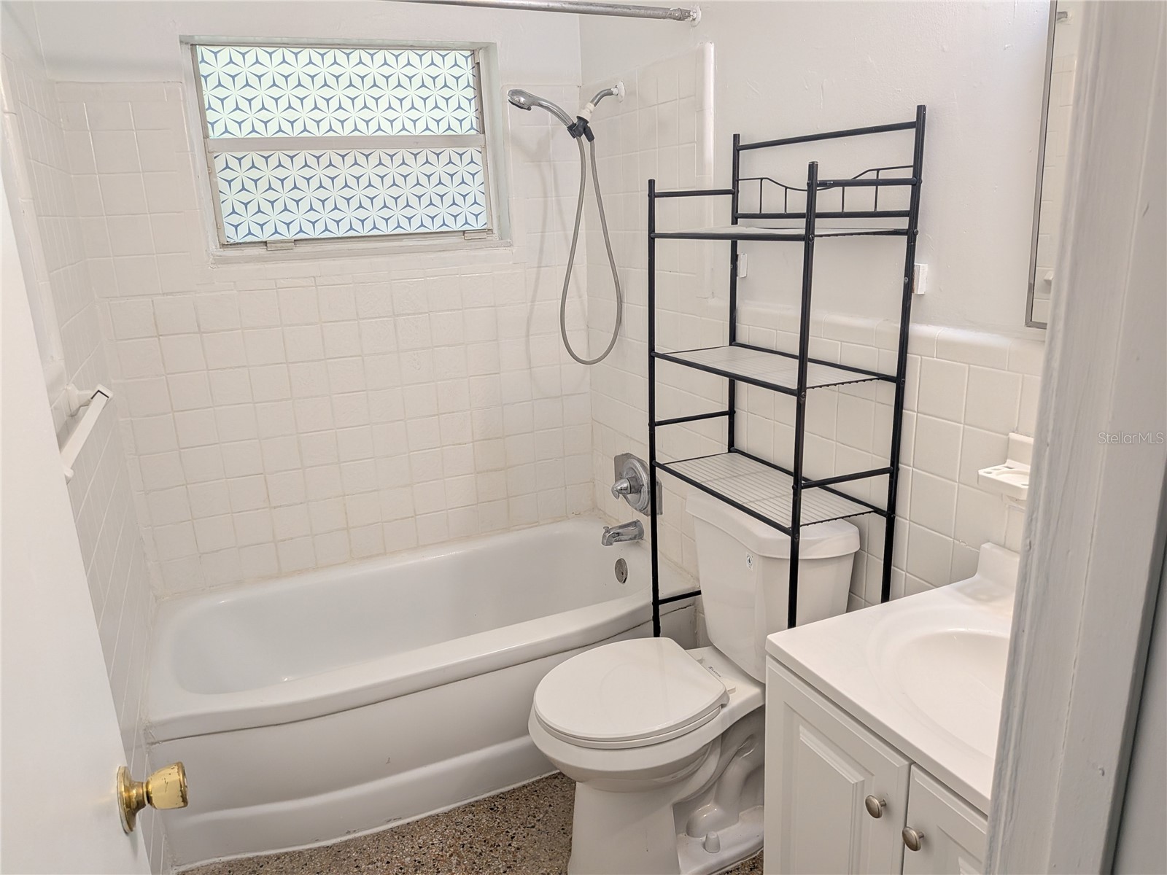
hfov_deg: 71.6
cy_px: 438
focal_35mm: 24
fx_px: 809
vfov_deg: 56.8
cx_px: 584
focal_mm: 4.53
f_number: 1.7
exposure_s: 1/120
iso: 135
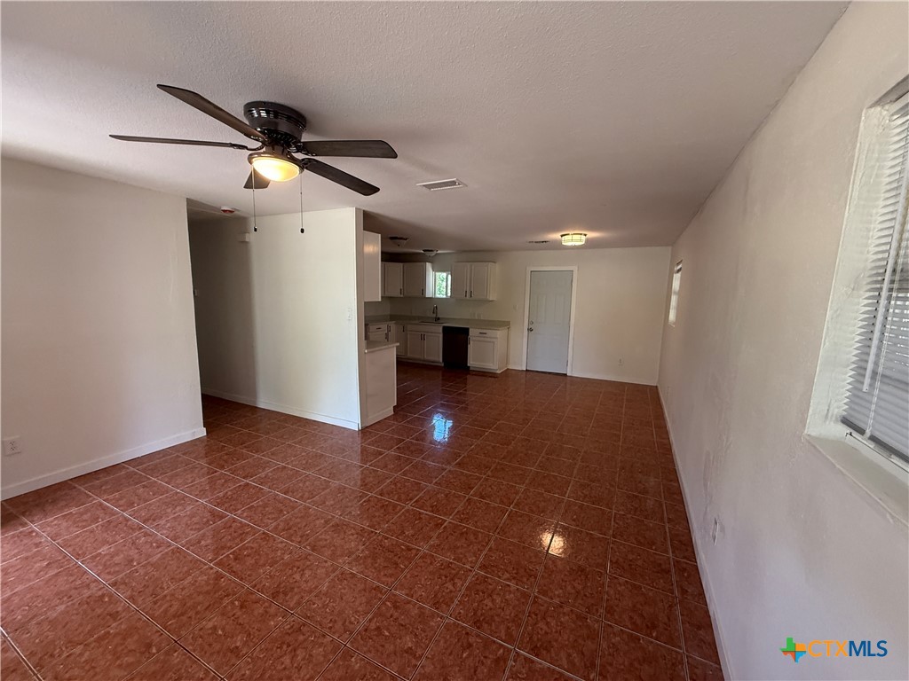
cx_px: 454
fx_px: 368
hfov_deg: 102.1
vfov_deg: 85.7
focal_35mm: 14
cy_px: 340
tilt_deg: -8.1
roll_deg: -1.3
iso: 250
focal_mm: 2.22
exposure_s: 1/120
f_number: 2.2
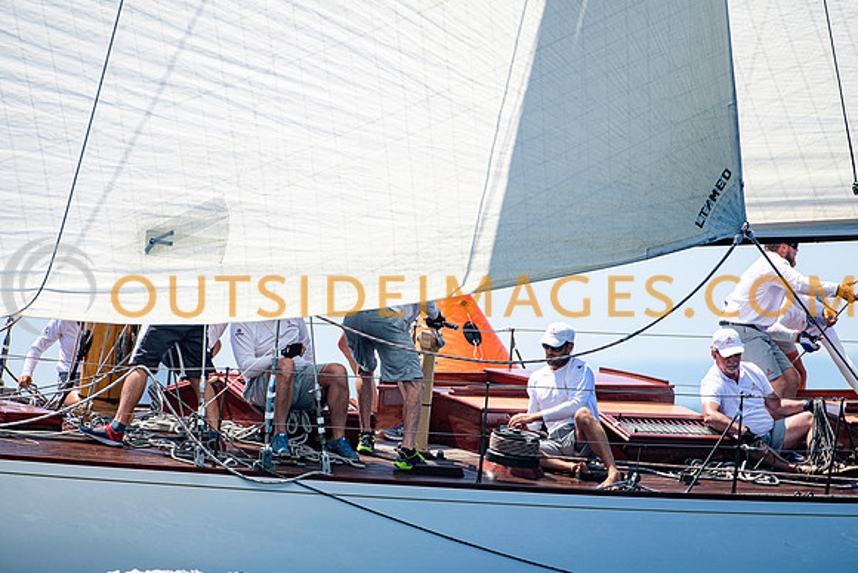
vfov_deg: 2.3
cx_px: 429
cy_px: 286
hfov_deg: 3.4
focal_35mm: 600
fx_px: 14303
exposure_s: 1/2500
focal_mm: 400
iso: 400
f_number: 5
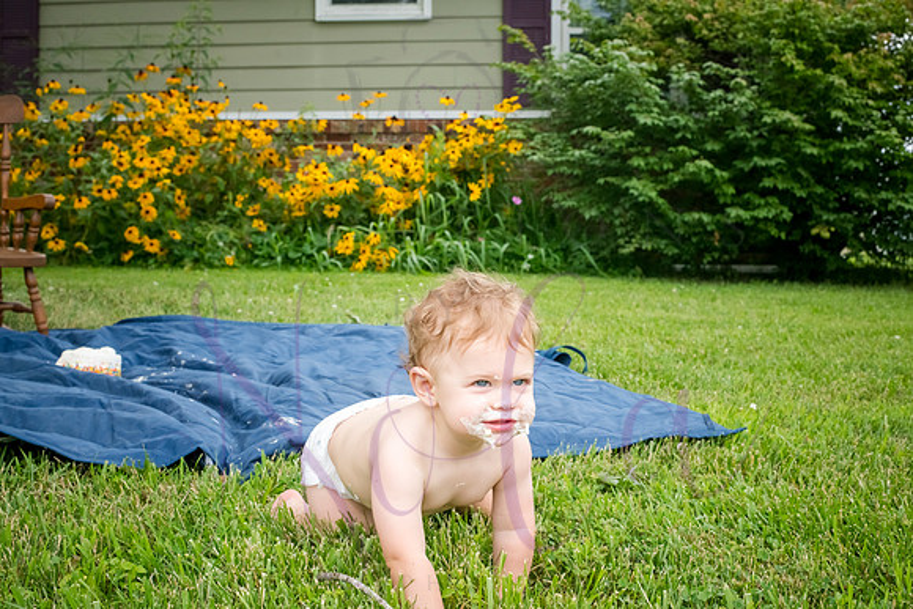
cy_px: 301
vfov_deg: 26.4
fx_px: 1297
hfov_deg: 38.8
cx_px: 456
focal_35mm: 51
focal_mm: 50
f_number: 10
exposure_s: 1/400
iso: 500
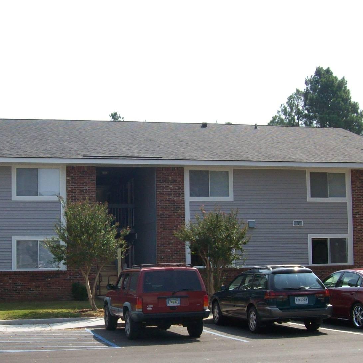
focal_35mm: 60
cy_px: 224
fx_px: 712
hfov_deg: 28.4
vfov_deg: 28.5
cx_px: 122
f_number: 4.8
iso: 80
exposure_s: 1/410
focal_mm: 6
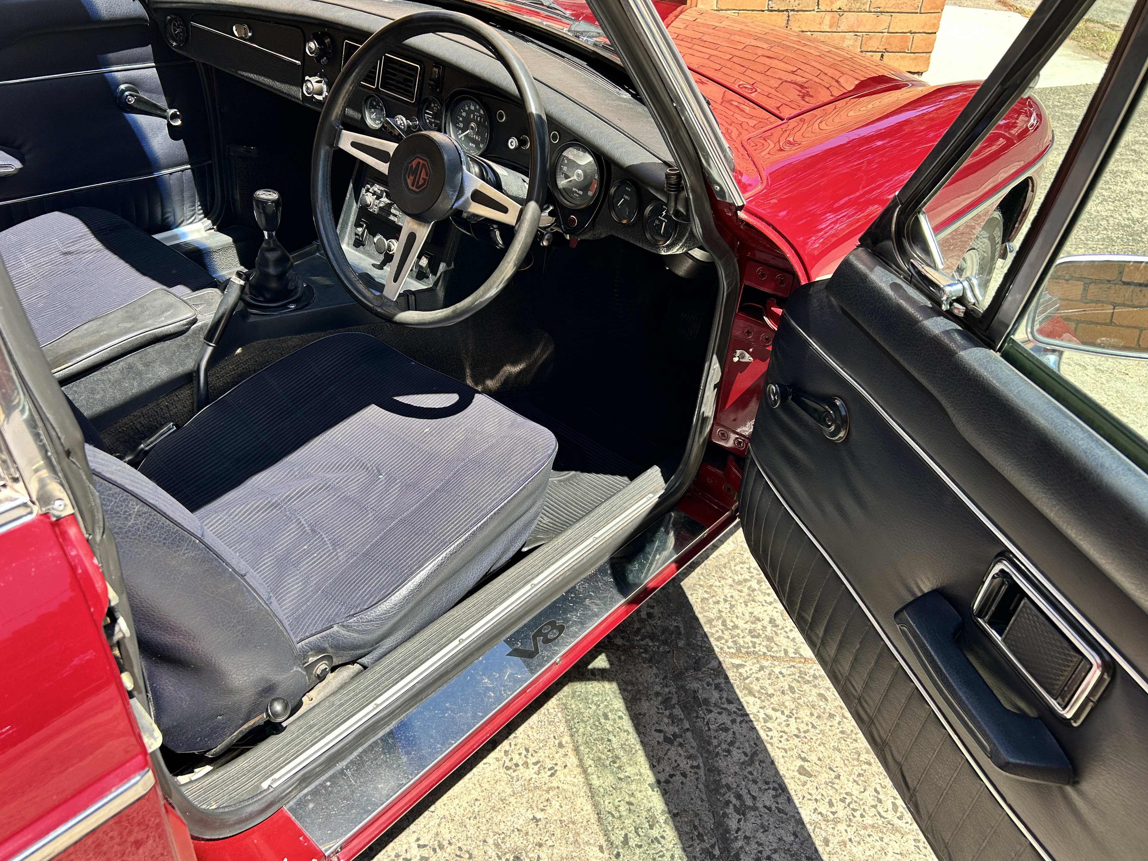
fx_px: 895
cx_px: 553
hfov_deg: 65.3
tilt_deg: -33.4
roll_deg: +0.7
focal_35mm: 27
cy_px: 438
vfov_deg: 51.3
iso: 50
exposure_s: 1/753
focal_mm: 5.7
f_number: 1.5
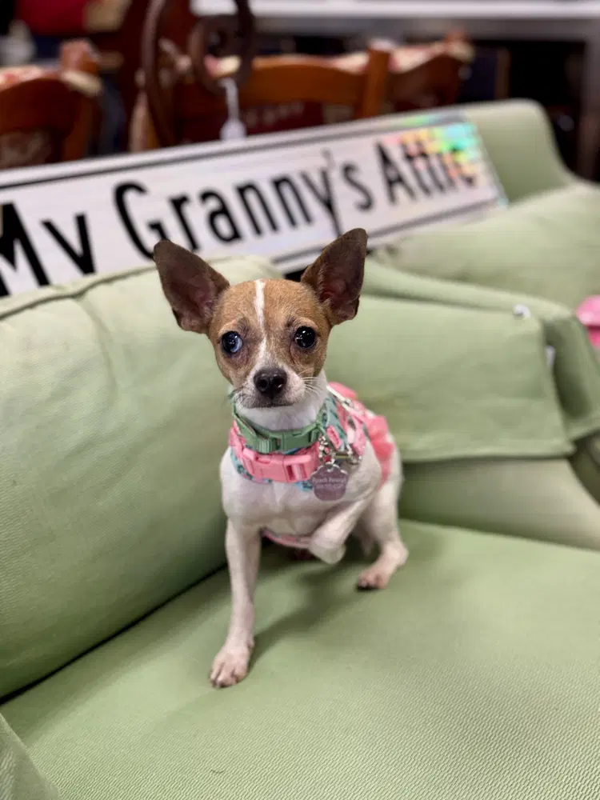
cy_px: 400
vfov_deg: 39.7
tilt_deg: -19.2
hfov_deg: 30.3
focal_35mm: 48
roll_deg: -3.0
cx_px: 300
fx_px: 1109
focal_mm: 6.76
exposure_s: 1/60
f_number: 1.78
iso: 160
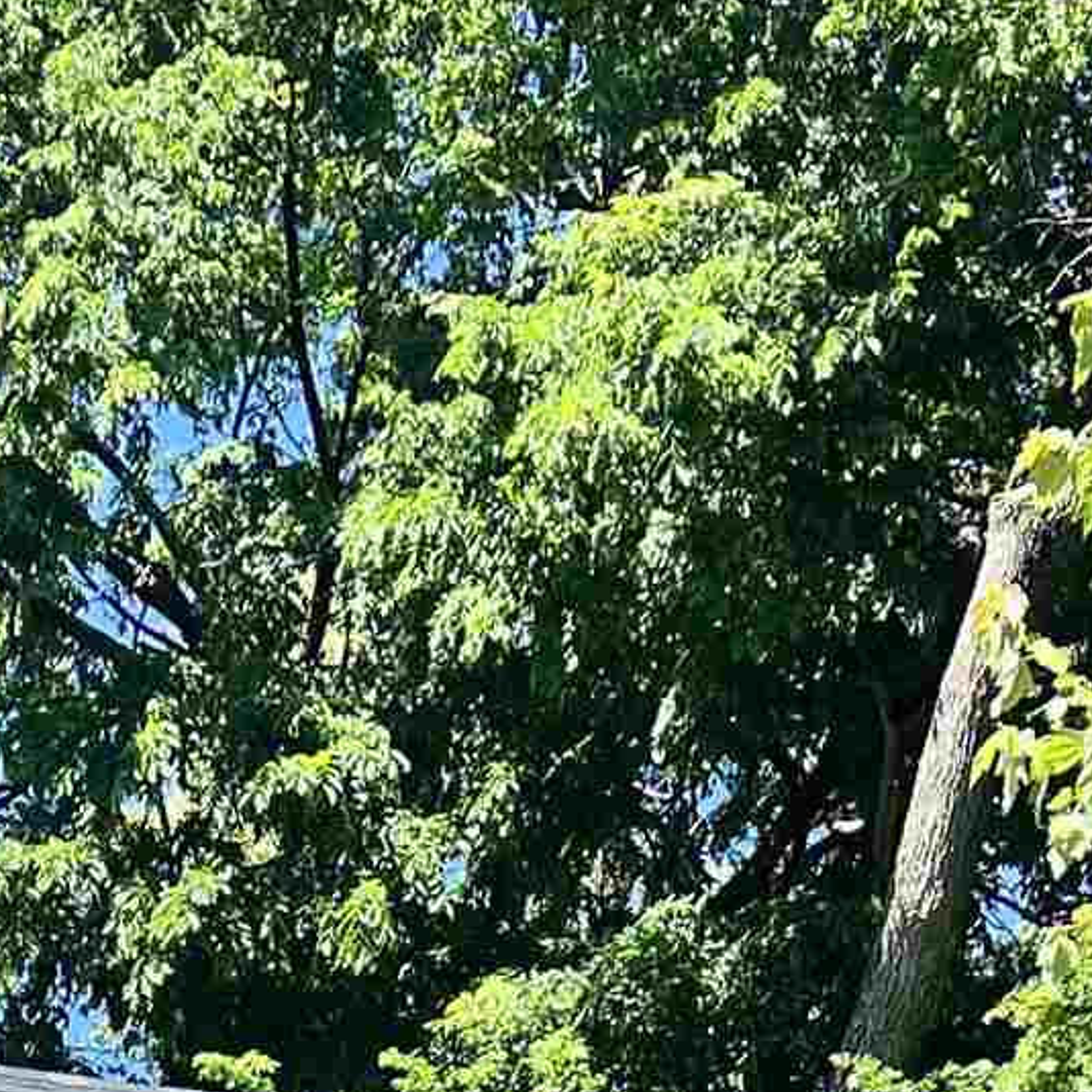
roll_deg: +0.0
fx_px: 4711
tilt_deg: +7.0
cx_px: 6
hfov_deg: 13.1
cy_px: 2102
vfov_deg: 11.9
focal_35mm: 132
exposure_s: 1/1344
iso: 50
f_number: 1.5
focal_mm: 5.7
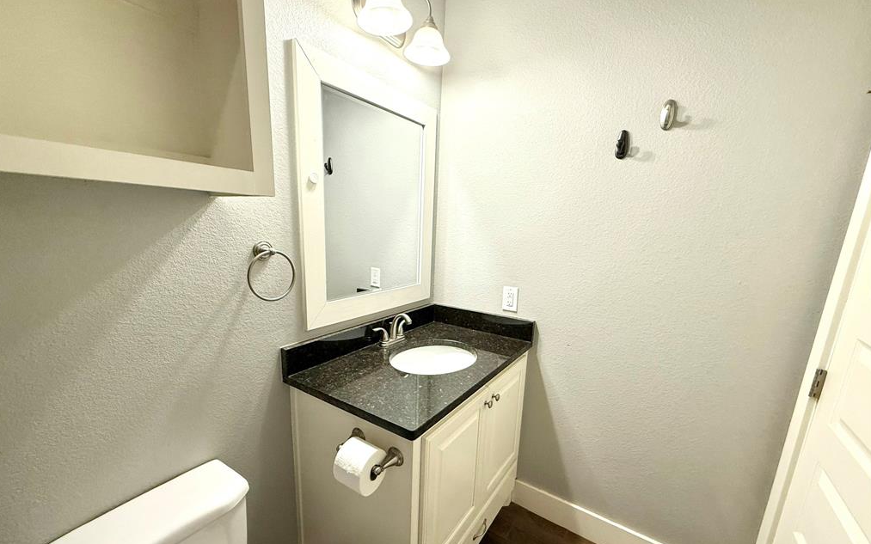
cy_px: 300
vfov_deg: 74.6
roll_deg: -2.4
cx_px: 434
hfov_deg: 101.5
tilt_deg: -12.0
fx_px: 356
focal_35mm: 15
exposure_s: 1/120
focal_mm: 2.22
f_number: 2.2
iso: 250
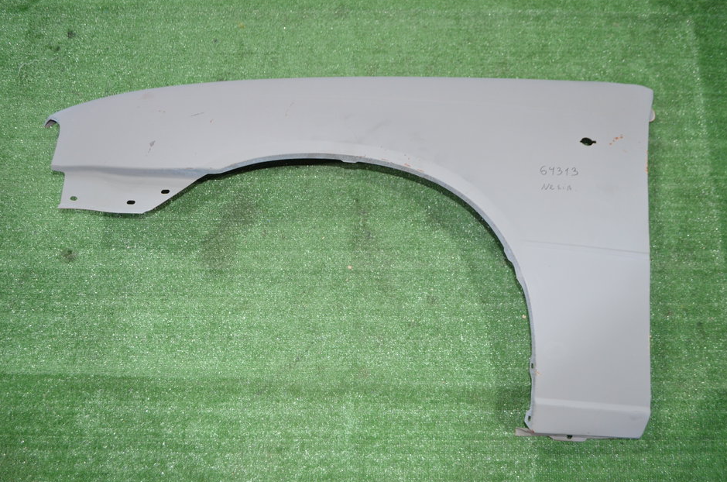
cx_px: 371
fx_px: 726
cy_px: 239
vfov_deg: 36.7
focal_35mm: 36
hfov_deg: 53.2
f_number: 3.8
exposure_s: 1/60
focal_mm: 22
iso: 800
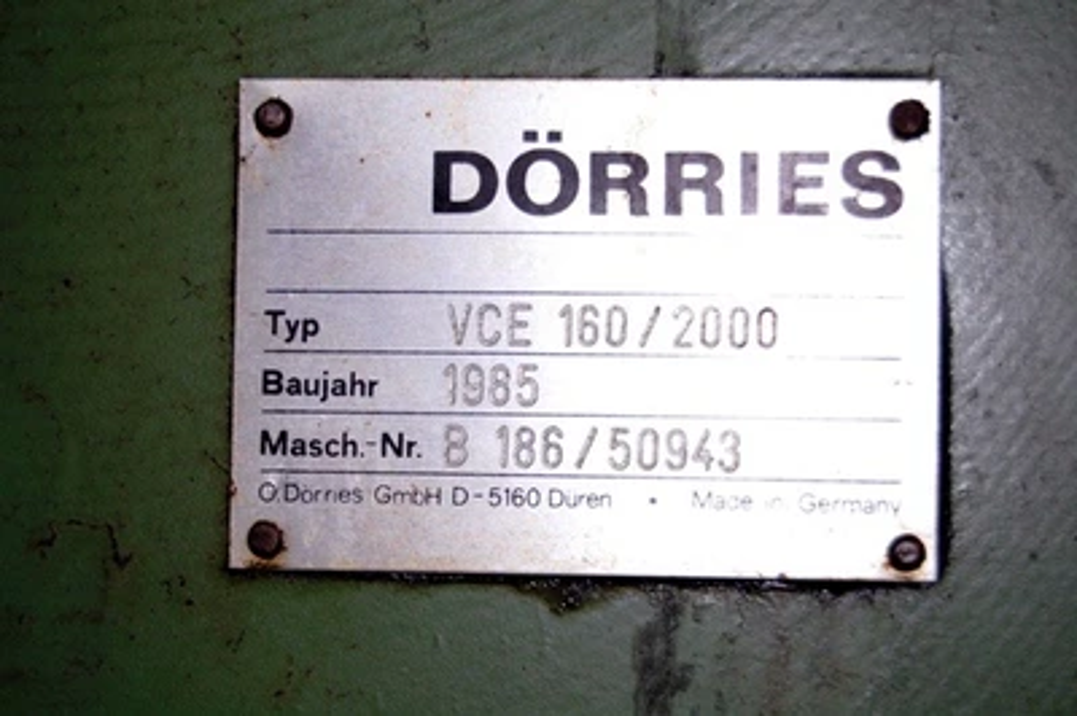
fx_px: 2466
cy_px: 358
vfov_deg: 16.5
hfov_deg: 24.6
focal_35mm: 82
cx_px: 538
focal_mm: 55
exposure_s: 1/60
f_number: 5.6
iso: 400
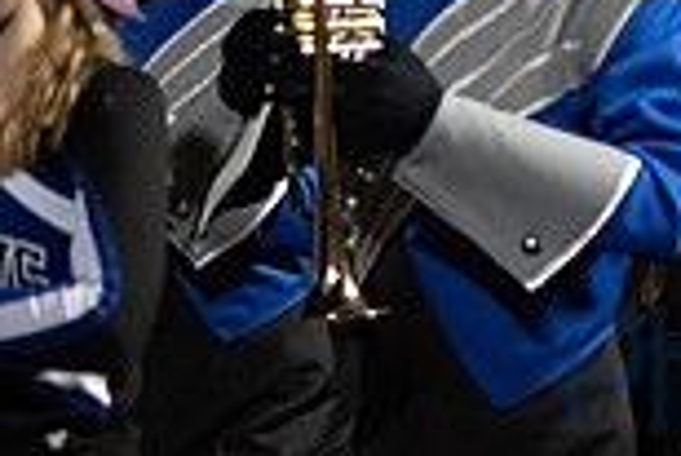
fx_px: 4999
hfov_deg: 7.6
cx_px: 1207
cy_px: 11
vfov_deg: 5.2
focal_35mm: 264
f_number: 2.8
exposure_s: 1/640
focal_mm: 70
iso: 2500
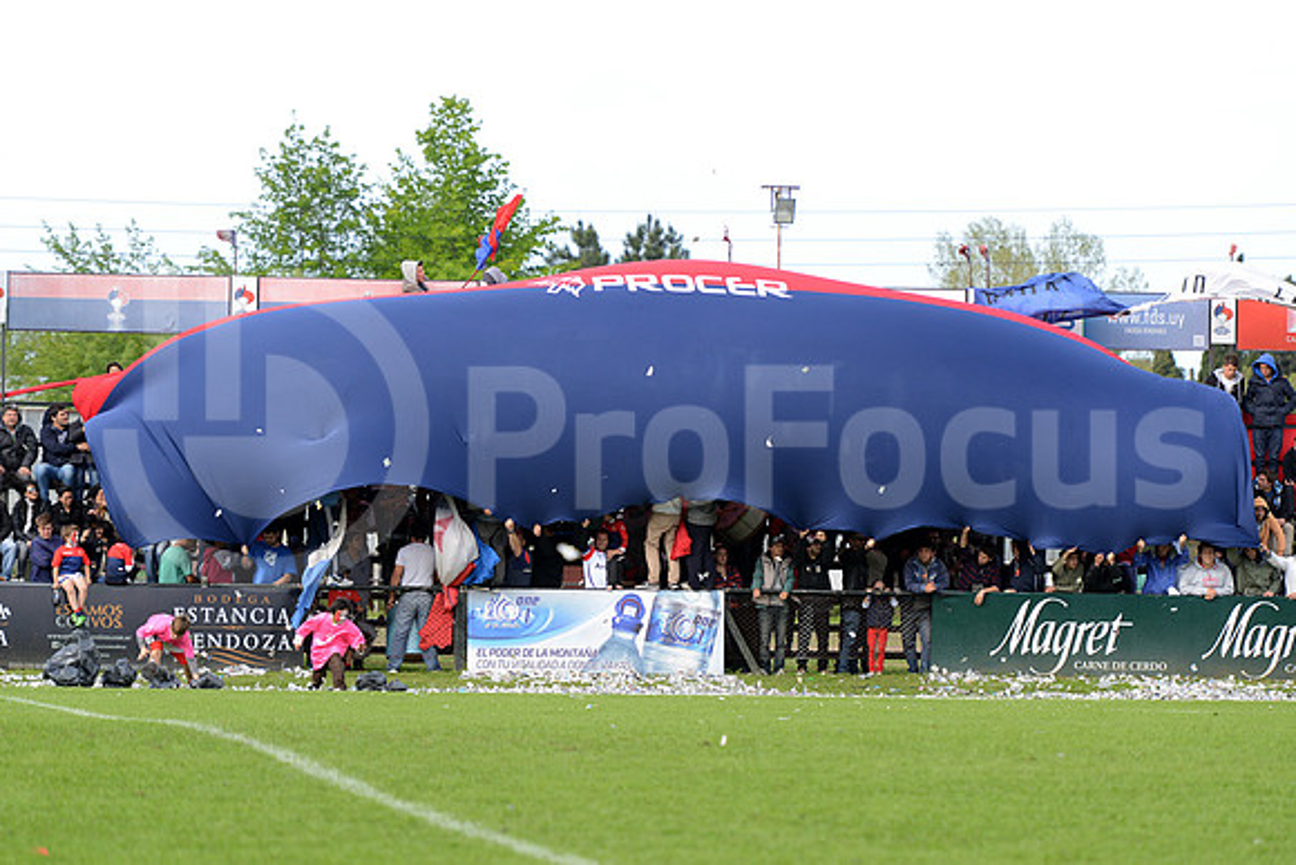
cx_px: 648
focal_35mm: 185
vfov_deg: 7.4
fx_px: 6661
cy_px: 432
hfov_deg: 11.1
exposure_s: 1/640
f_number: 4
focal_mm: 185
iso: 400
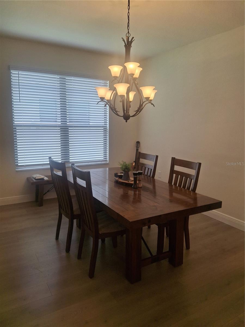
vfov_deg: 69.4
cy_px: 164
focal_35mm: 25
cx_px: 122
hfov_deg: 54.9
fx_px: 236
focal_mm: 4.69
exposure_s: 1/120
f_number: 1.8
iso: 32
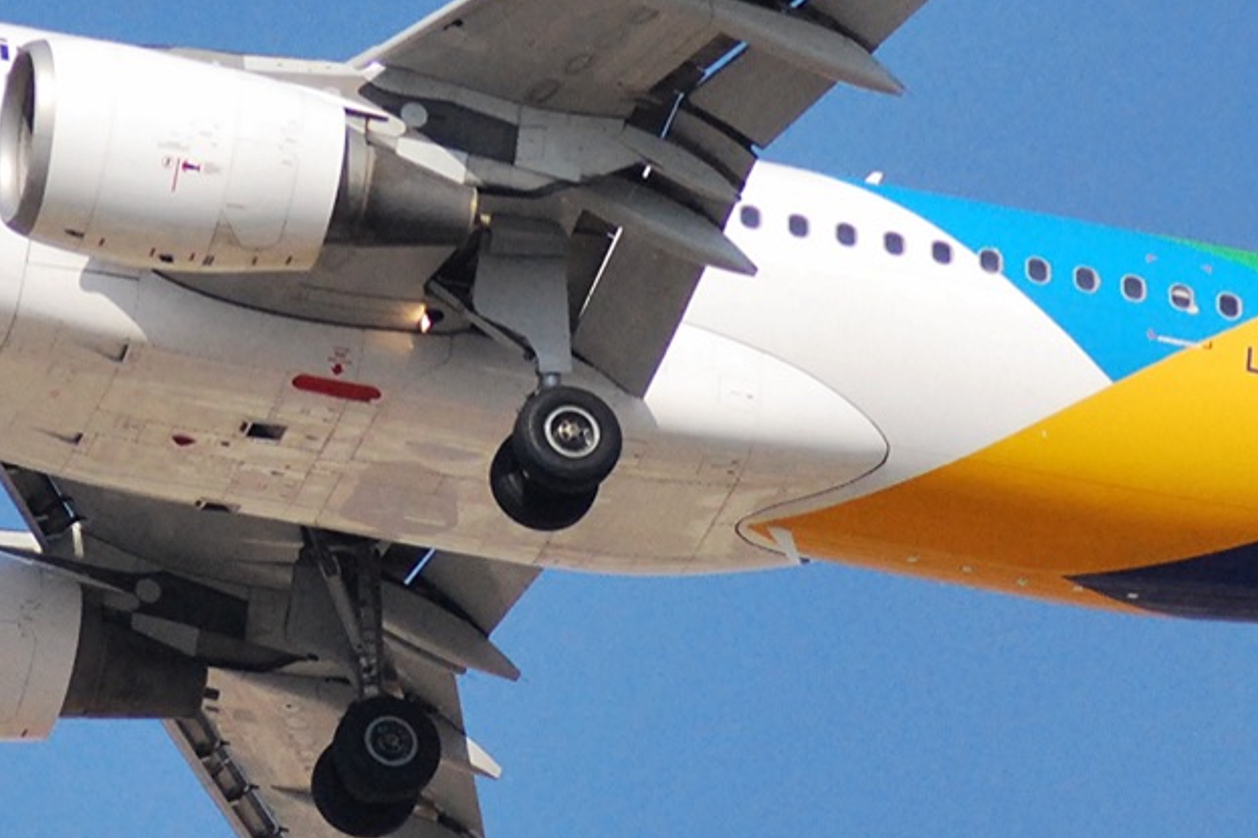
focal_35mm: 786
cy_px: 267
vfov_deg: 1.7
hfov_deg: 2.6
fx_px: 27457
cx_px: 630
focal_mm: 170
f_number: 7.1
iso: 800
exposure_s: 1/3200
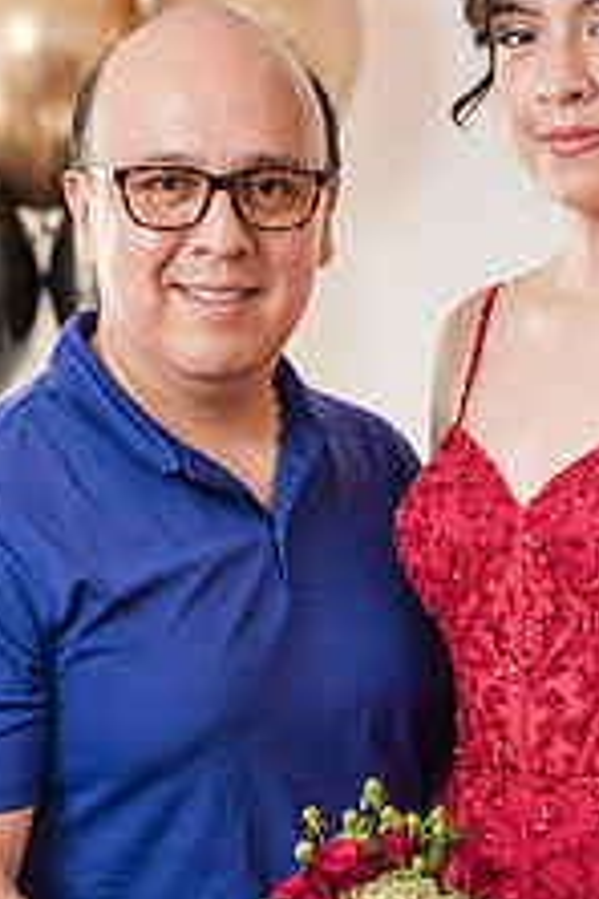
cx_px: 380
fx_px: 3544
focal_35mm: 142
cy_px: 551
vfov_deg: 14.4
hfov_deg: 9.7
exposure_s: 1/250
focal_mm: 70
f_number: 3.2
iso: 1000
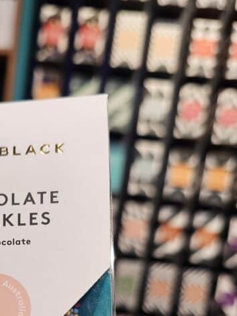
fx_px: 457
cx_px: 21
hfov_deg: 27.9
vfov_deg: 34.9
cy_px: 310
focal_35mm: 50
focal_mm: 6.3
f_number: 1.7
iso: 64
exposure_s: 1/100
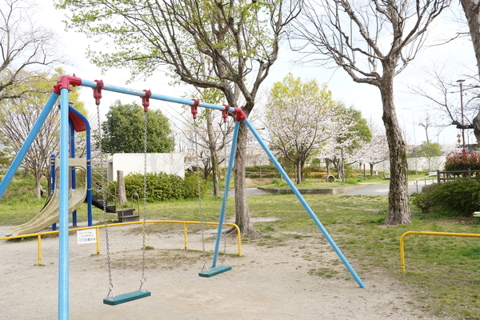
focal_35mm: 32
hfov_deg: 58.7
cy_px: 160
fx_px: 427
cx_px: 240
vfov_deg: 41.1
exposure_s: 1/100
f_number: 7.1
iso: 100
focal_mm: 32
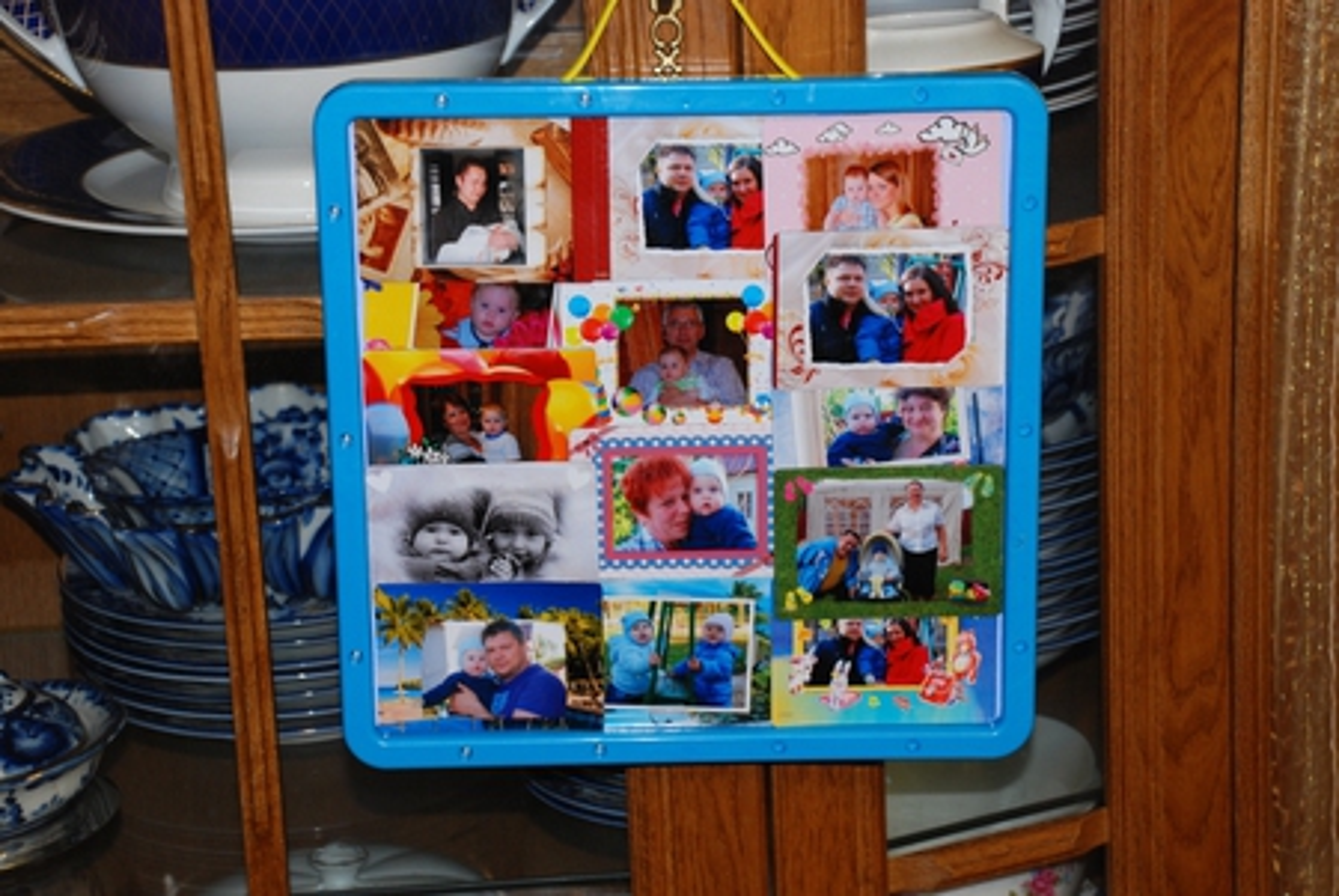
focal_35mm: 87
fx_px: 3239
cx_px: 670
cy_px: 448
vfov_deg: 15.7
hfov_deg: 23.4
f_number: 5.3
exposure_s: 1/30
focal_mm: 58
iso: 400
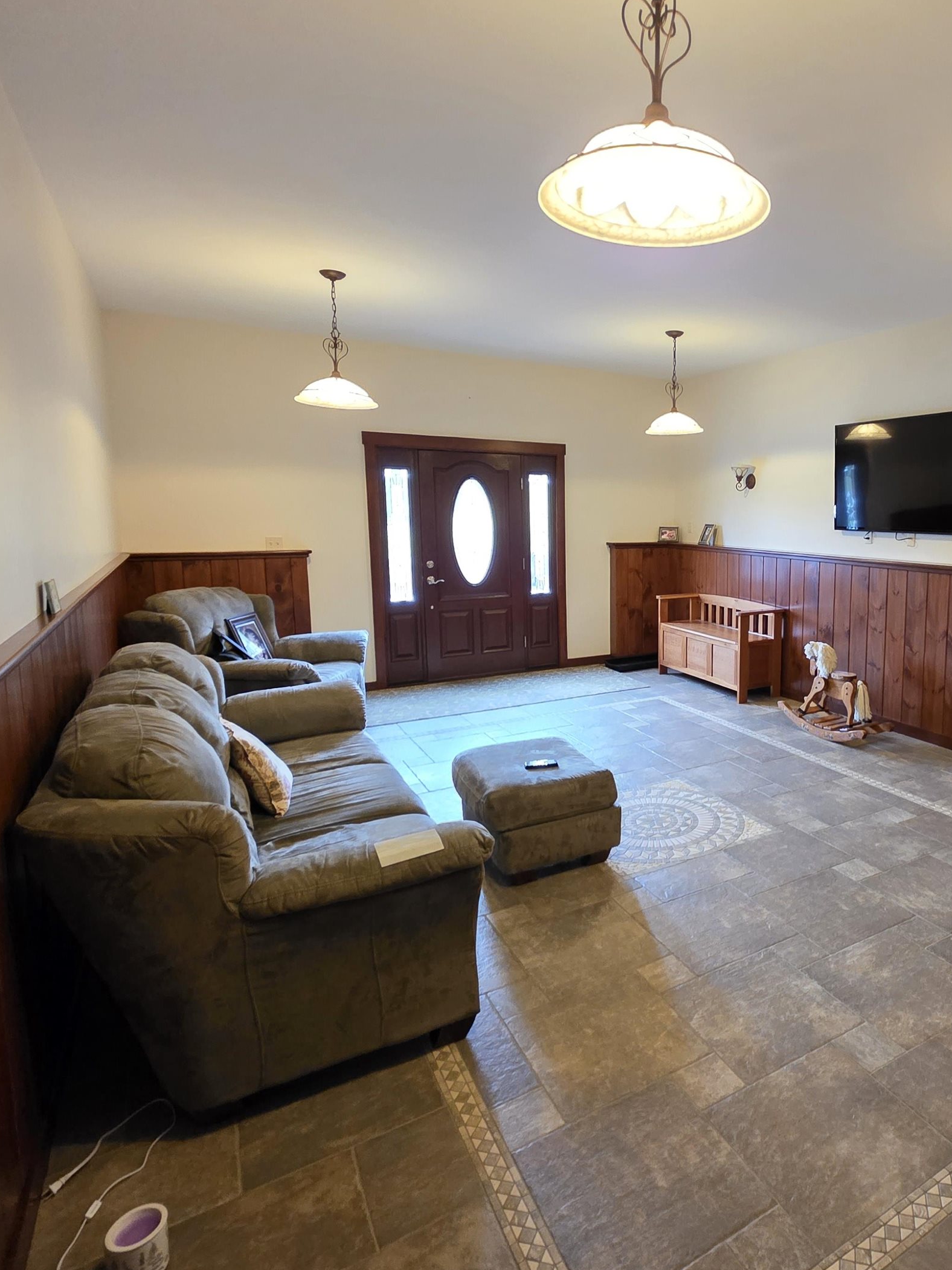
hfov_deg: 65.3
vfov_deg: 84.6
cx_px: 690
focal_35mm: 19
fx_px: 697
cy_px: 617
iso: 800
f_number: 1.9
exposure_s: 1/60
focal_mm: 2.2
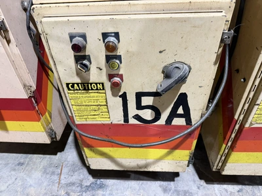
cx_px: 131
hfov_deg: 71.6
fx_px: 182
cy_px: 98
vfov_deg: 56.8
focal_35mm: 24
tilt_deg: -40.0
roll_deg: +4.5
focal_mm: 6.76
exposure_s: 1/60
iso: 320
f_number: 1.78
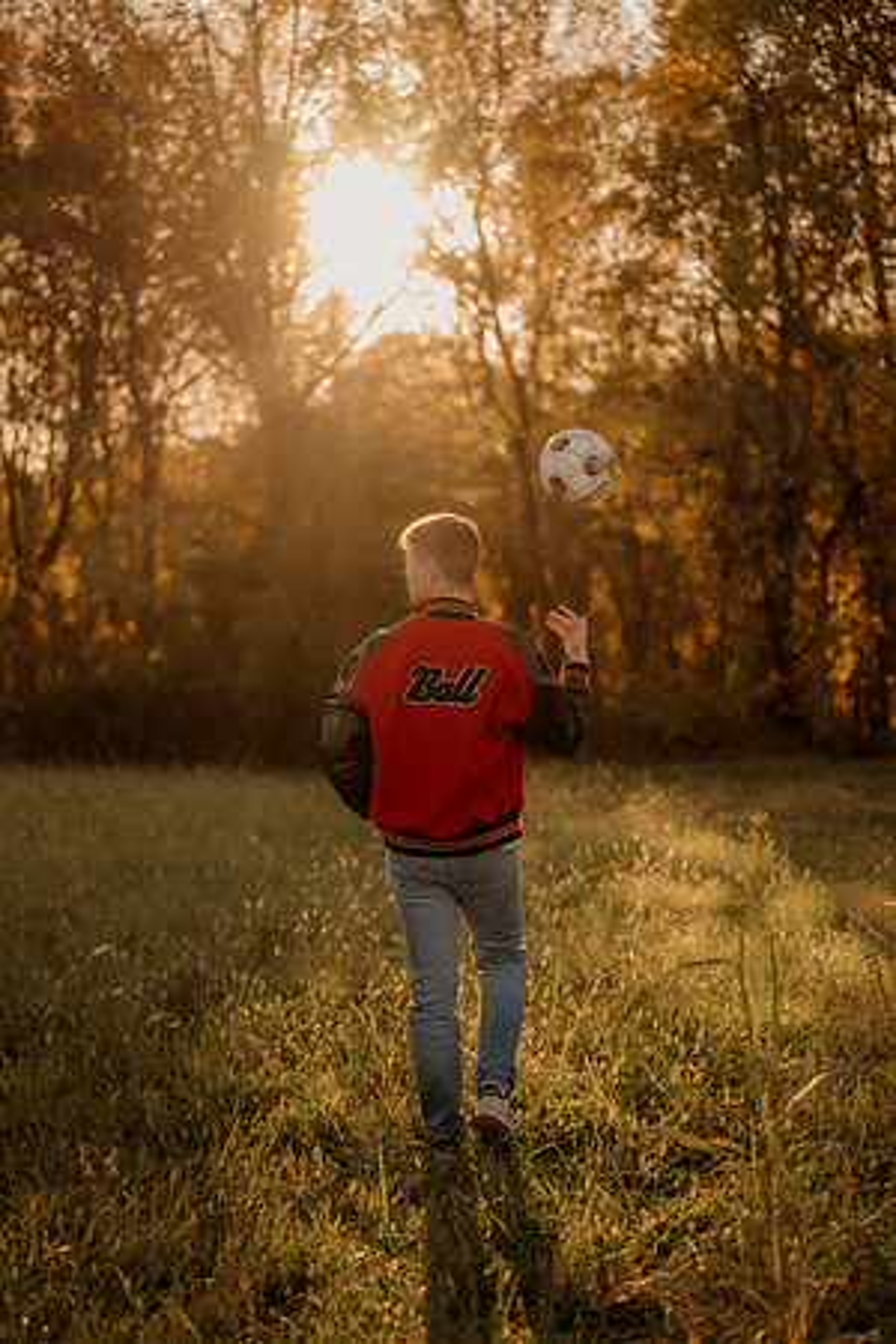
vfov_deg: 39.6
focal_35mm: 50
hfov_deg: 27.0
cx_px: 448
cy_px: 672
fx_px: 1867
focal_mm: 50
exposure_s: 1/1600
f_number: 1.8
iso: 250
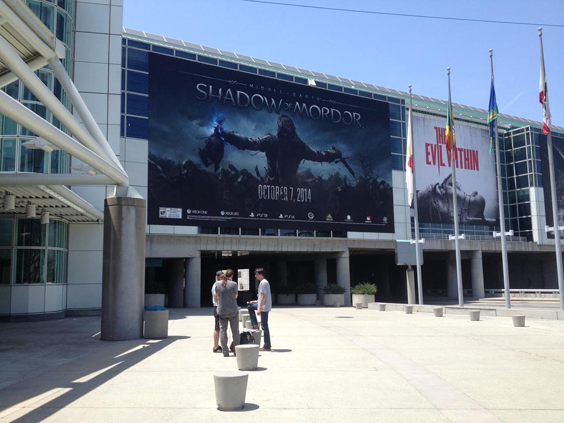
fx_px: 570
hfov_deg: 52.6
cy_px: 212
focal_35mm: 35
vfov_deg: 40.7
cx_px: 282
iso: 50
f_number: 2.4
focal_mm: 4.28
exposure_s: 1/1104
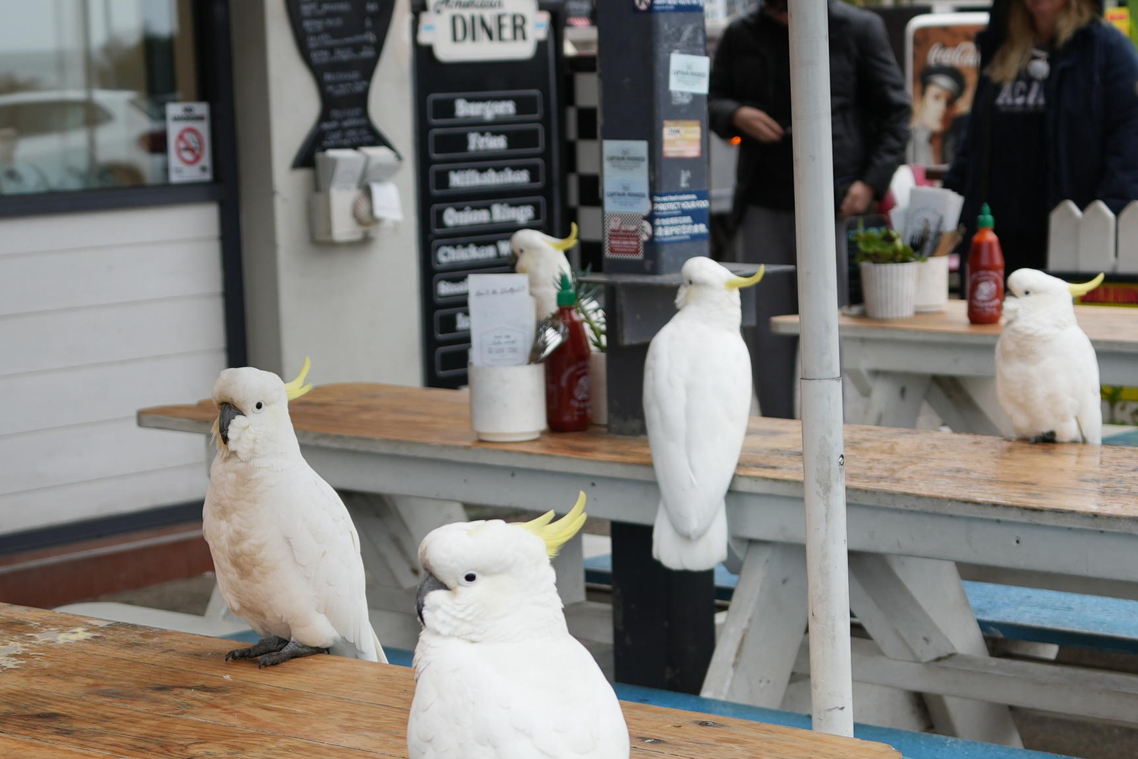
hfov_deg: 21.2
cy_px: 743
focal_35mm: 96
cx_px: 627
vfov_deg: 14.1
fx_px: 3034
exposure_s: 1/100
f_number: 3.2
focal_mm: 33
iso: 100
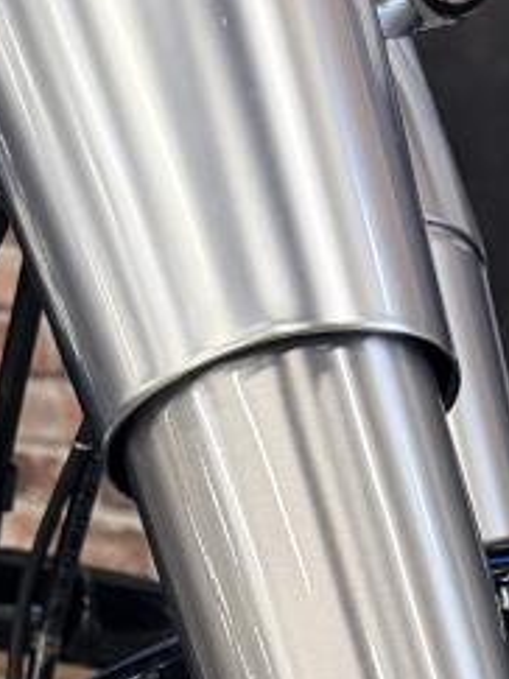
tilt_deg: -31.3
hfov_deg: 9.7
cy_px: 1758
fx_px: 2904
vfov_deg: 10.8
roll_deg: -0.4
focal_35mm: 148
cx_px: 815
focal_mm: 6.76
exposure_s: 1/60
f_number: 1.78
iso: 125
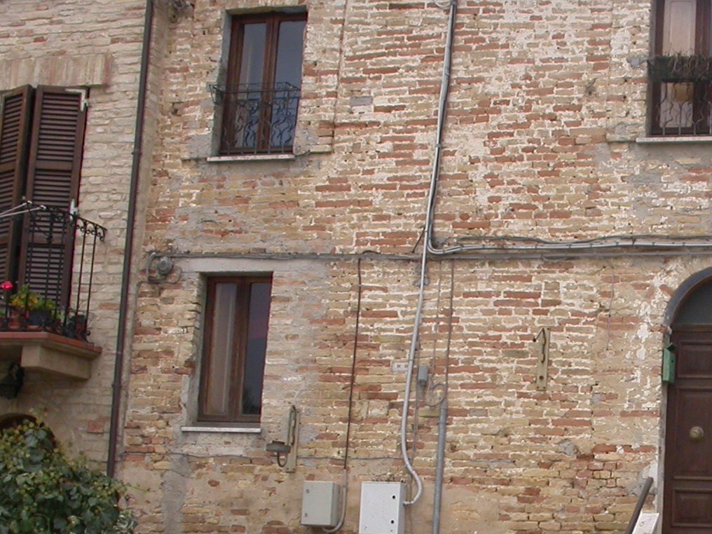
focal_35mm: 85
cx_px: 668
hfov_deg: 22.4
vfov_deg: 17.3
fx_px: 1748
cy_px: 393
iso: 100
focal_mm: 7.85
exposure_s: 1/135
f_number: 4.7
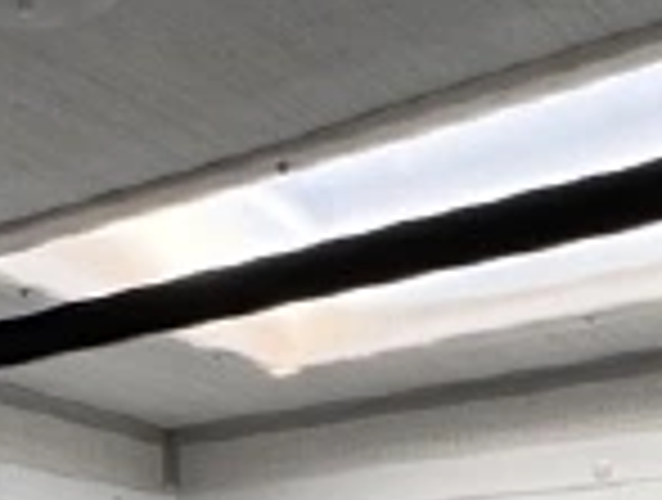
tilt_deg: -21.6
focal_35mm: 76
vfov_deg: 12.9
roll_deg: -0.5
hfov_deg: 25.6
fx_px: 1457
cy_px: 1306
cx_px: 279
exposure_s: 1/109
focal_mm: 2.22
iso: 40
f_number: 2.2
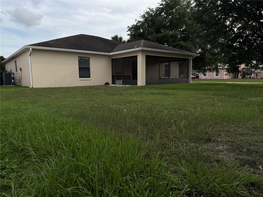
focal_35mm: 24
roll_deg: +0.8
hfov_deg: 71.6
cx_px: 132
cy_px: 98
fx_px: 182
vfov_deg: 56.8
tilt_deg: -6.8
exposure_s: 1/2710
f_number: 1.78
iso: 80
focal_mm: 6.76
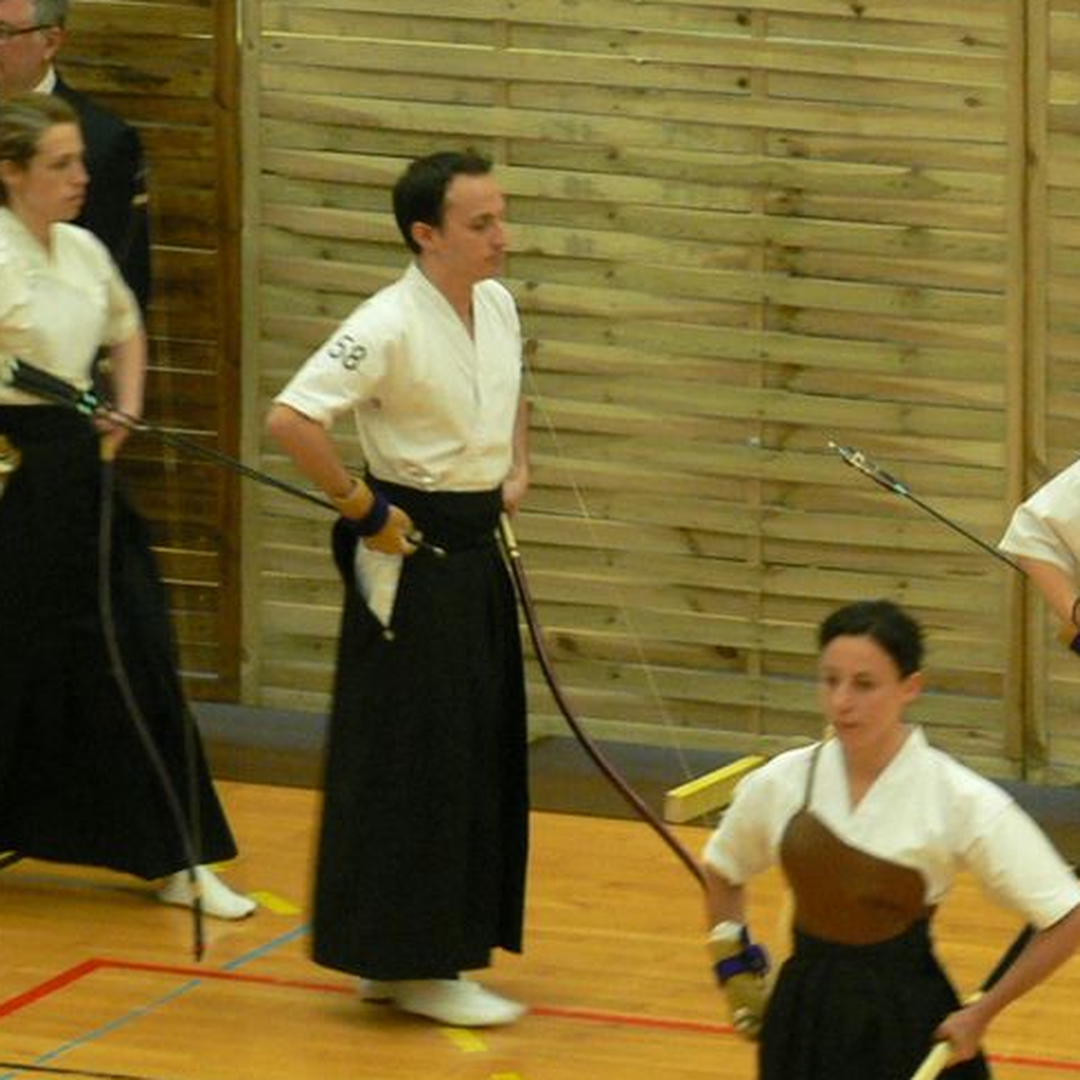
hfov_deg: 4.4
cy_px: 558
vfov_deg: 4.4
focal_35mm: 397
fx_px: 14013
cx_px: 1213
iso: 200
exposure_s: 1/30
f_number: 3.3
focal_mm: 30.4
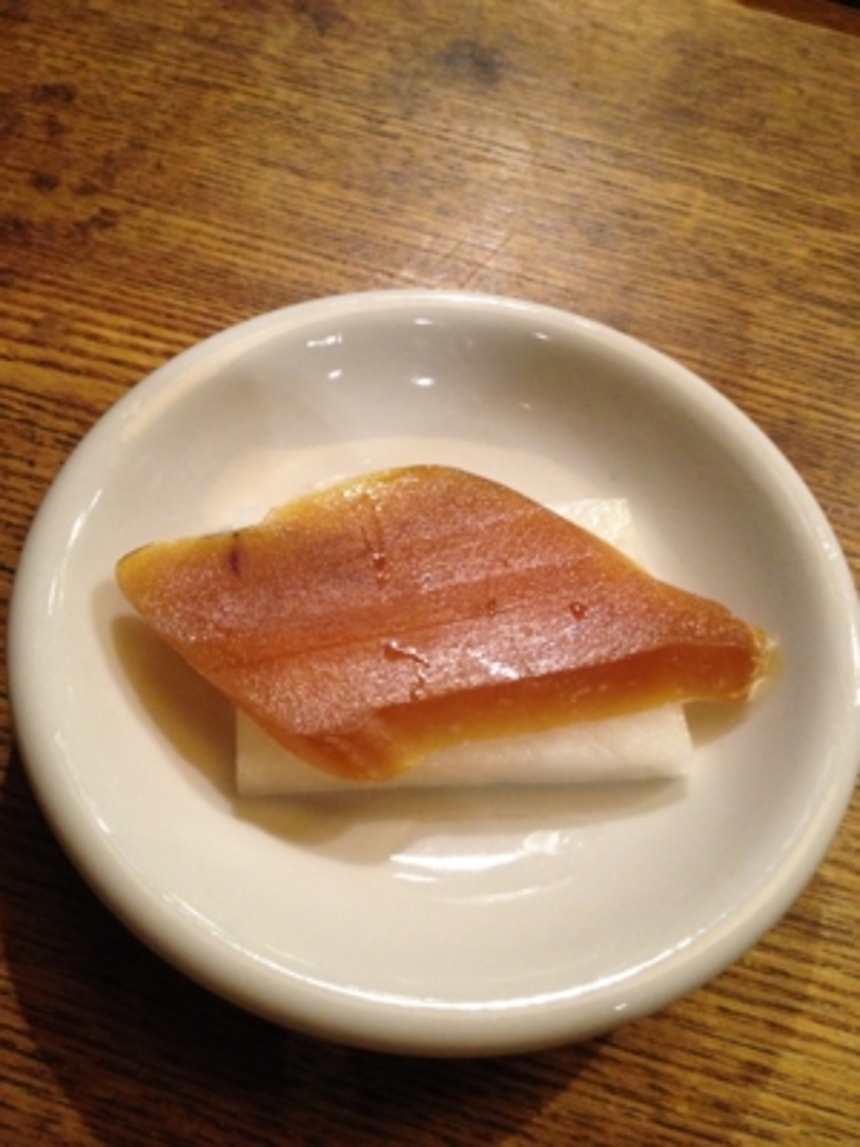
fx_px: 1159
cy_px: 574
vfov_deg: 52.6
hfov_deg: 40.7
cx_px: 430
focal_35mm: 35
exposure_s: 1/20
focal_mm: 4.28
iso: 400
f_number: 2.4
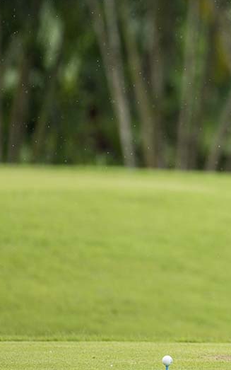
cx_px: 316
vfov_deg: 2.8
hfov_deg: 1.8
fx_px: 7542
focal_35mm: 749
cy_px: 167
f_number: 3.5
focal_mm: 400
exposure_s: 1/4000
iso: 3200
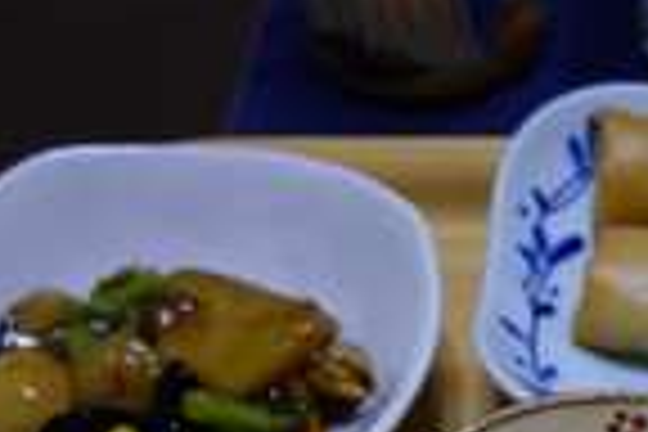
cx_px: 819
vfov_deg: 13.9
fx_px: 1746
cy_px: 448
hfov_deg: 19.5
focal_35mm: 97
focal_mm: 10.4
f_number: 1.8
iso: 200
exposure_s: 1/30
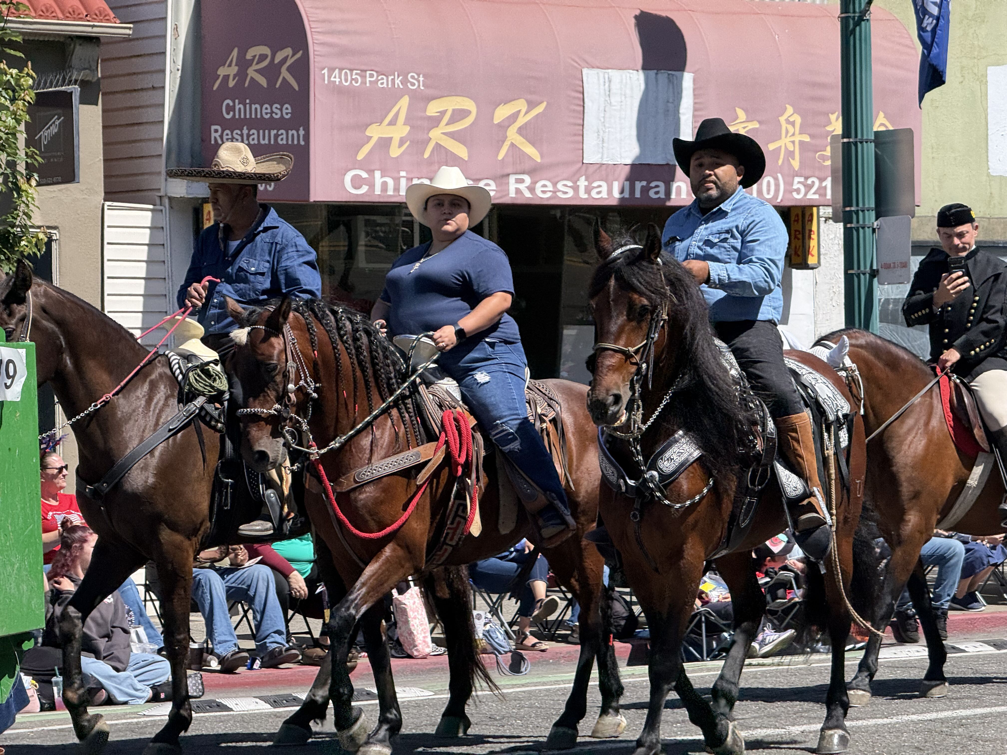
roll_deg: +0.2
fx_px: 3491
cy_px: 378
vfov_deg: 12.3
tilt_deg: -0.2
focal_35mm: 120
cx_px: 504
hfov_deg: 16.4
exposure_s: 1/1577
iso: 50
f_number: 2.8
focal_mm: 15.66
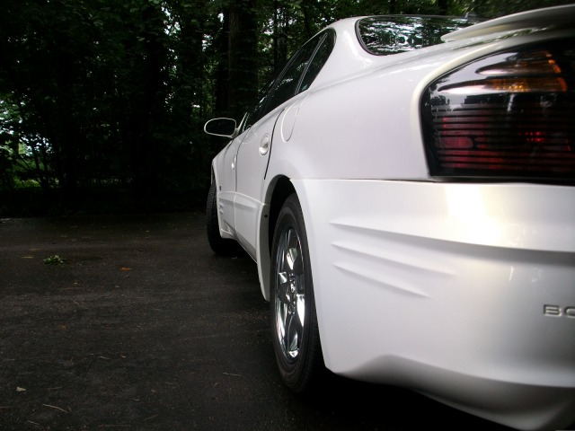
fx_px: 532
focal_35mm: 32
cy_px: 216
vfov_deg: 44.2
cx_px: 288
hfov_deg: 56.8
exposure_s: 1/93.1
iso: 80
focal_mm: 5.7
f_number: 2.9
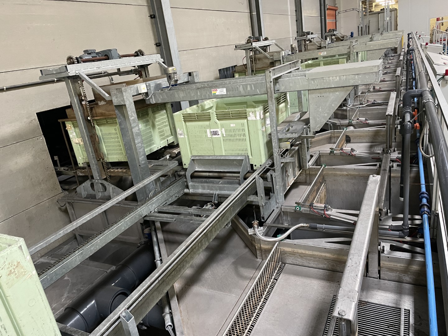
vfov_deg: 53.1
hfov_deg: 67.3
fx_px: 336
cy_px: 168
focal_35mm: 26
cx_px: 224
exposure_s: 1/52
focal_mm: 4.2
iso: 500
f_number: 1.6
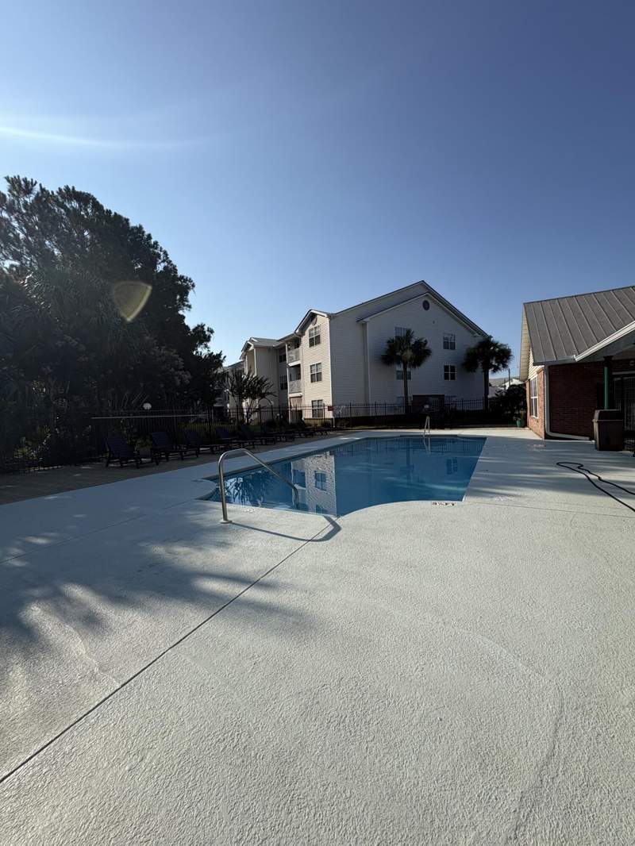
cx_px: 318
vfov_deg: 102.1
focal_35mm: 14
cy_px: 423
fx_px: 342
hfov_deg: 85.7
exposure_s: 1/2584
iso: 50
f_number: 2.2
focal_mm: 2.22
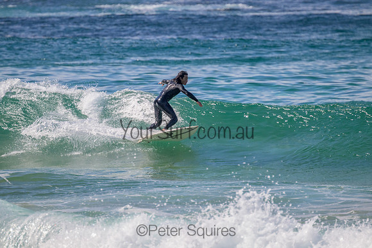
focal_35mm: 800
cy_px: 124
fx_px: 8268
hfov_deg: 2.6
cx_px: 186
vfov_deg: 1.7
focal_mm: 800
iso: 1250
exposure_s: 1/2000
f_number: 11
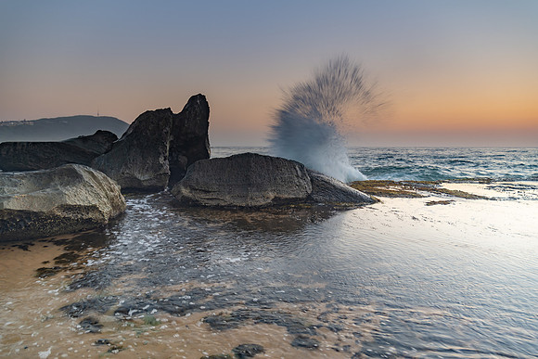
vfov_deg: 52.3
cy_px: 180
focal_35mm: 24
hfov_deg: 72.7
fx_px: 366
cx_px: 269
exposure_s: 1/13
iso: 64
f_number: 2.8
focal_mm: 16
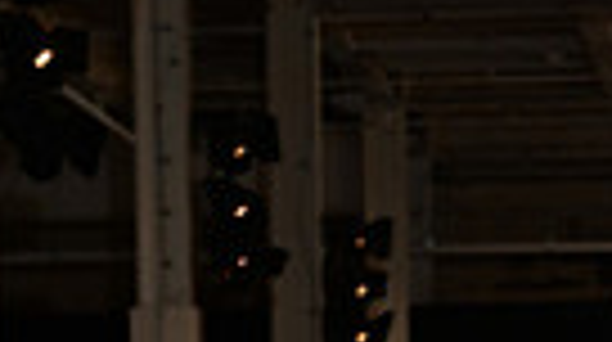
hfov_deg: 6.9
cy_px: 1156
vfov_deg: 3.7
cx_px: 572
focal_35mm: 313
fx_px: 5071
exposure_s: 1/125
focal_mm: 70
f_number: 6.3
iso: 1000
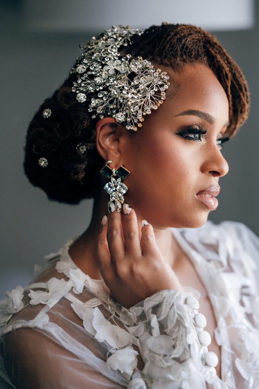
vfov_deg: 23.9
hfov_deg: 16.0
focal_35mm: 85
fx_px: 919
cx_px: 130
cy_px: 194
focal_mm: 85
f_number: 2.2
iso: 4000
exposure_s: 1/1250
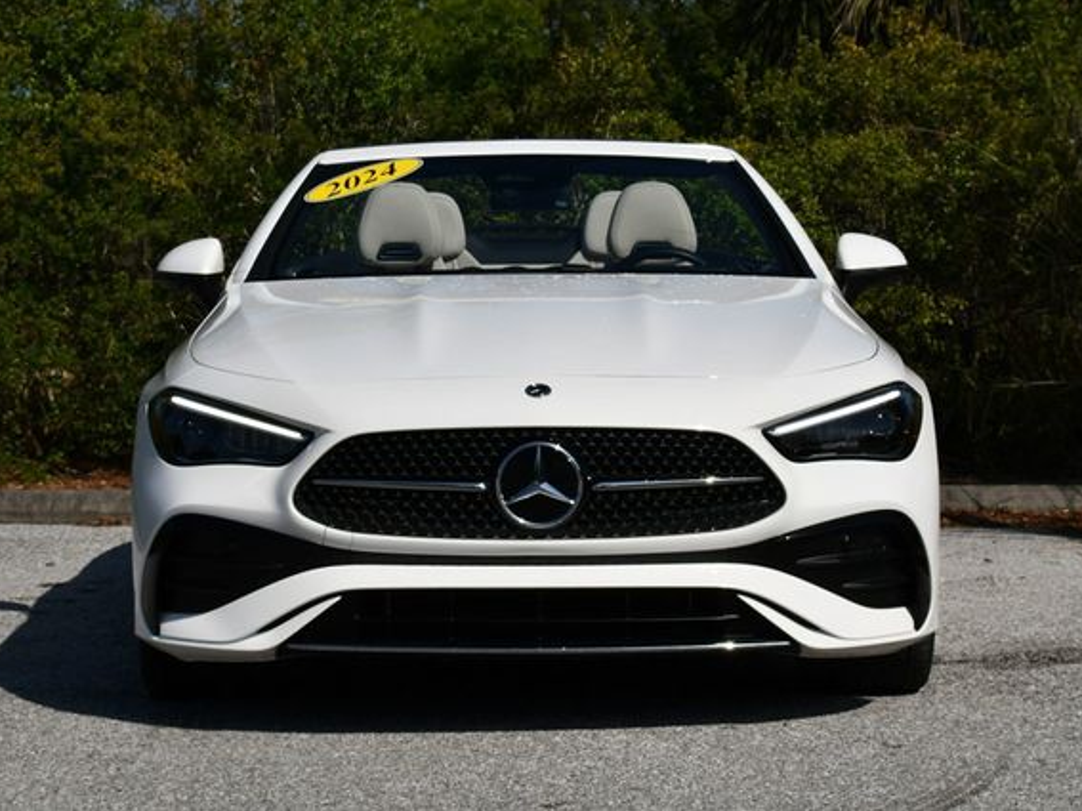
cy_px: 405
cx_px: 519
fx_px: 3125
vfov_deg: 14.8
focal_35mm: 100
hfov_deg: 19.6
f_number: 10
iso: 100
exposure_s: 1/400
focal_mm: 46
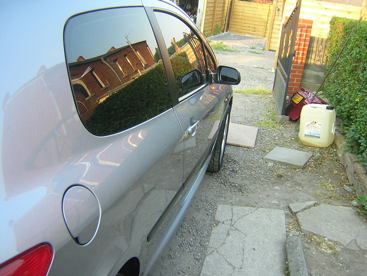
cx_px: 184
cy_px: 138
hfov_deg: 51.4
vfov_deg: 39.7
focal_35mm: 36
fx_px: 382
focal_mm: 4.7
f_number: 2.6
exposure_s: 1/59.3
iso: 100
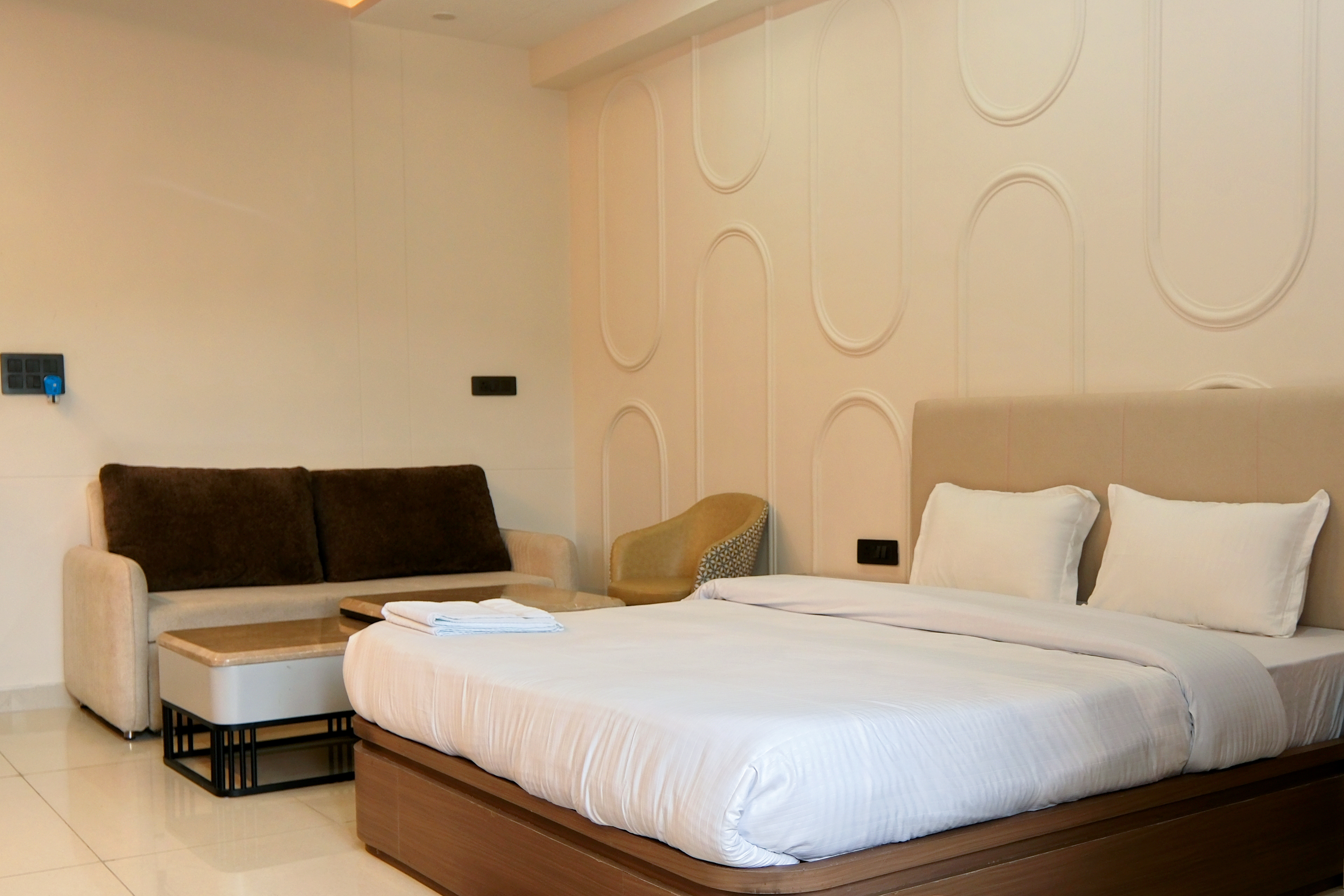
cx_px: 834
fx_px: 1456
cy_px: 516
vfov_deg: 34.1
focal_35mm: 39
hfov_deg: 49.1
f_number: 2.8
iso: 320
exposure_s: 1/100
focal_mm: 16
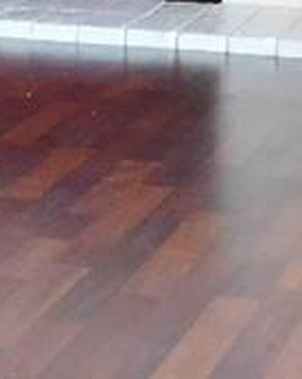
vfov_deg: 9.6
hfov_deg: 7.4
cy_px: -186
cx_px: -403
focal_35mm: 195
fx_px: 2182
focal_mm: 4
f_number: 3
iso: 400
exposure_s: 1/25
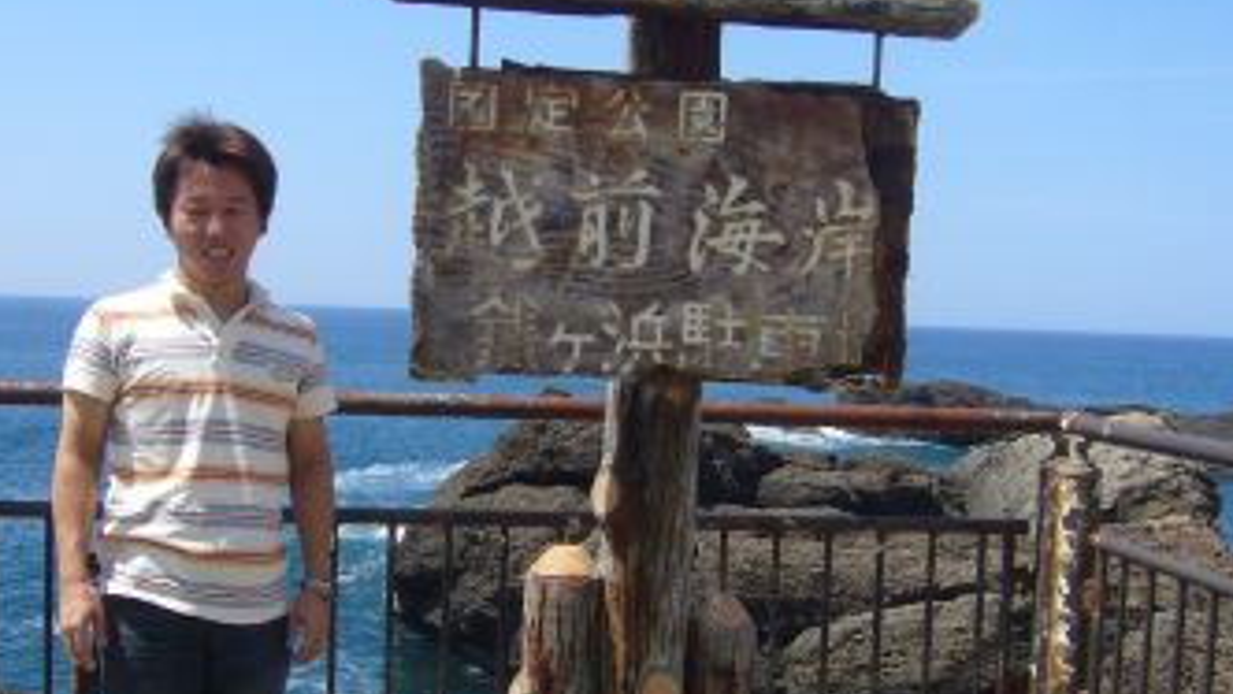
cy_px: 327
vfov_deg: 26.0
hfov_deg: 44.5
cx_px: 583
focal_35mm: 46
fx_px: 1504
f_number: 5.6
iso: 80
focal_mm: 5.8
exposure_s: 1/250
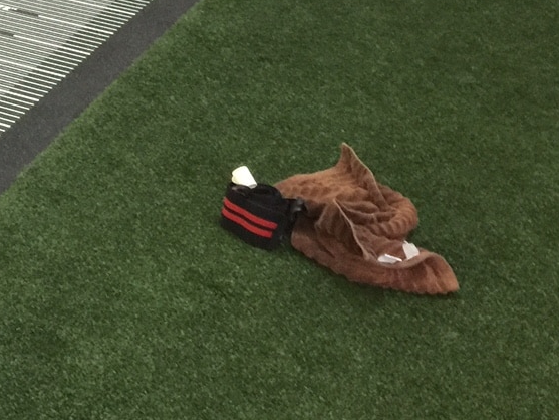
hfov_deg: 20.5
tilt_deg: -21.3
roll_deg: -0.7
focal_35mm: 85
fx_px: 1373
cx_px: -218
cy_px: -25
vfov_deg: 16.9
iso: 80
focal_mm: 4.15
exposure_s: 1/4
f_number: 2.2
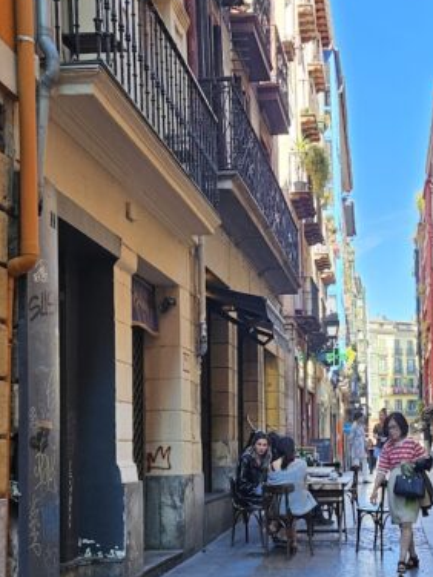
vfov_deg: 38.2
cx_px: 379
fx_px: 817
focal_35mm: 49
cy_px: 413
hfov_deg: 28.7
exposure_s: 1/180
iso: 50
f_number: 1.8
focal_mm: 5.4
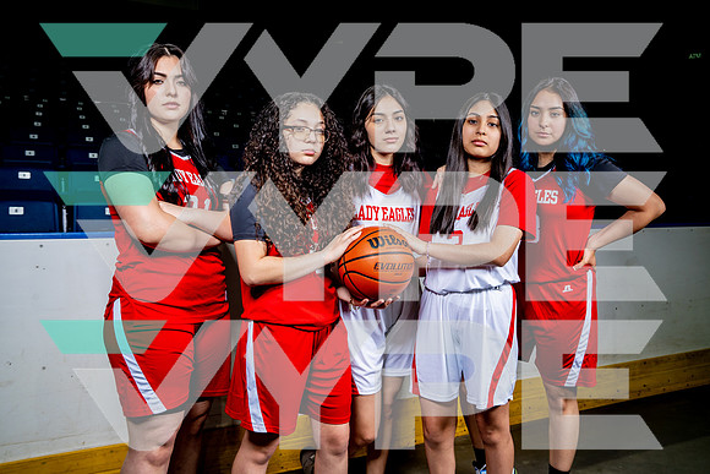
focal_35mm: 30
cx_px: 355
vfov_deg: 43.6
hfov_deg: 61.9
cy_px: 237
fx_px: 592
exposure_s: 1/250
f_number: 8
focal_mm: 30
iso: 160
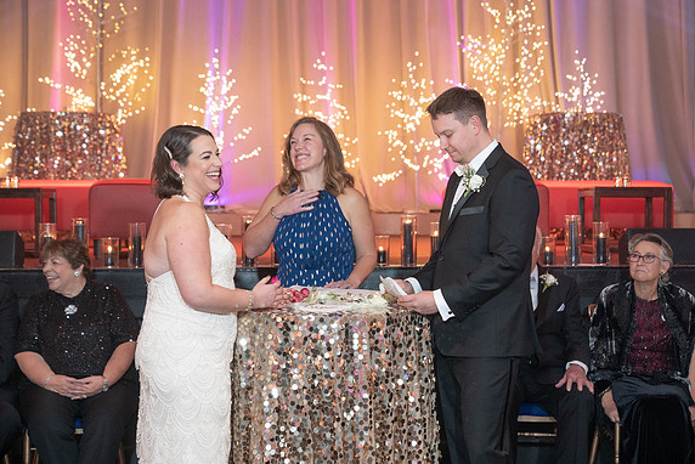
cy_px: 230
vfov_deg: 19.2
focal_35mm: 71
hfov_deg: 28.4
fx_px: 1371
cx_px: 350
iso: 4000
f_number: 4
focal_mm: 70
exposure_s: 1/125
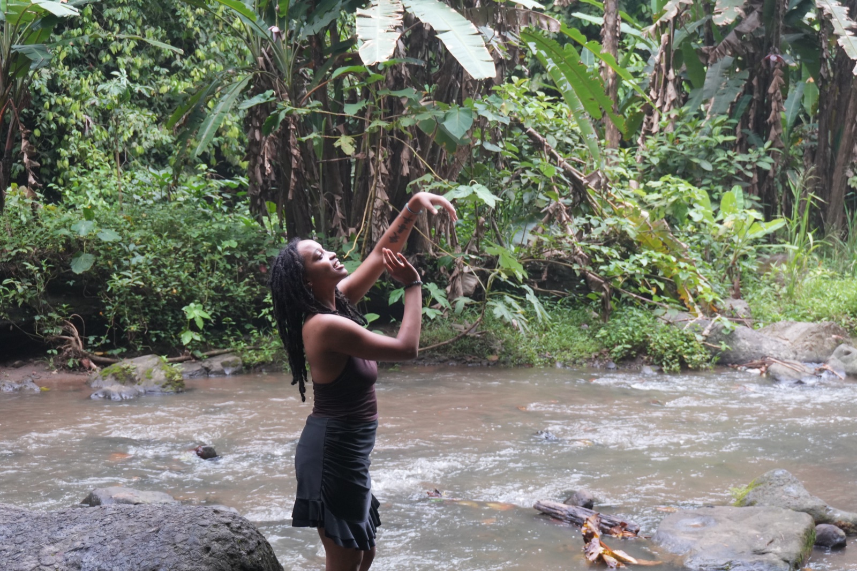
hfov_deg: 32.6
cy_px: 286
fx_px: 1464
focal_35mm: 62
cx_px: 428
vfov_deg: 22.1
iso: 1000
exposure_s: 1/80
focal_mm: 41
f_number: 5.6
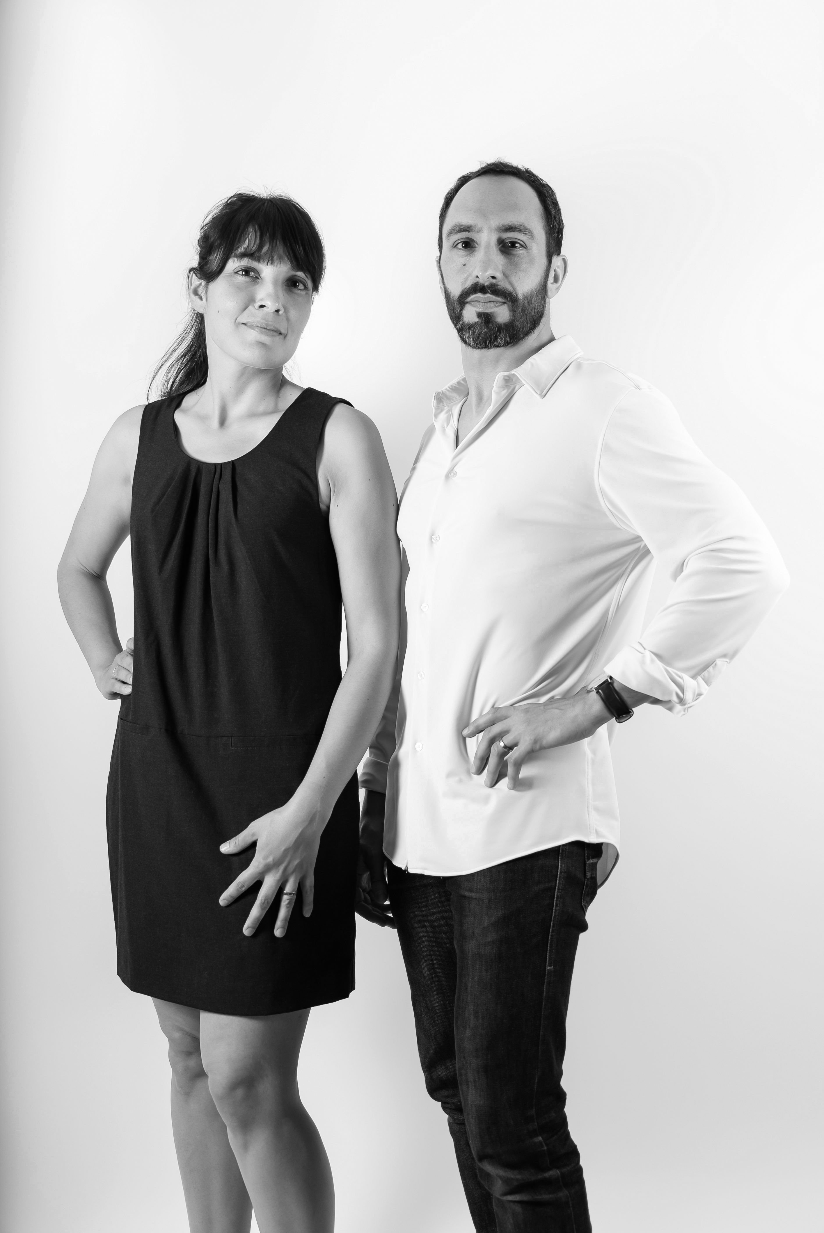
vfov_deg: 44.5
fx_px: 1509
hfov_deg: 30.6
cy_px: 616
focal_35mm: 44
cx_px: 412
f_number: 4.5
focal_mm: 44
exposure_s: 1/200
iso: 640
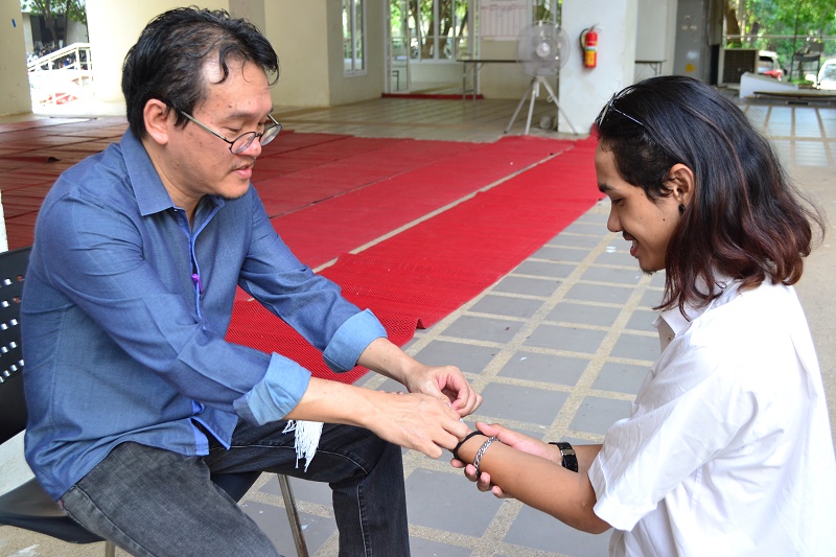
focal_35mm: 36
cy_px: 278
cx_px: 418
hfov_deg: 53.1
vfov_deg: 36.9
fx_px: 836
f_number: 5
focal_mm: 24
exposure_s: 1/100
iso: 400
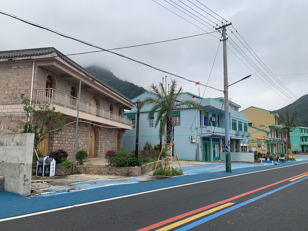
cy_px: 116
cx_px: 154
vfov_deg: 53.1
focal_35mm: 26
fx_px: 231
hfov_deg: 67.3
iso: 25
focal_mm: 4.25
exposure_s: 1/2309
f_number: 1.8
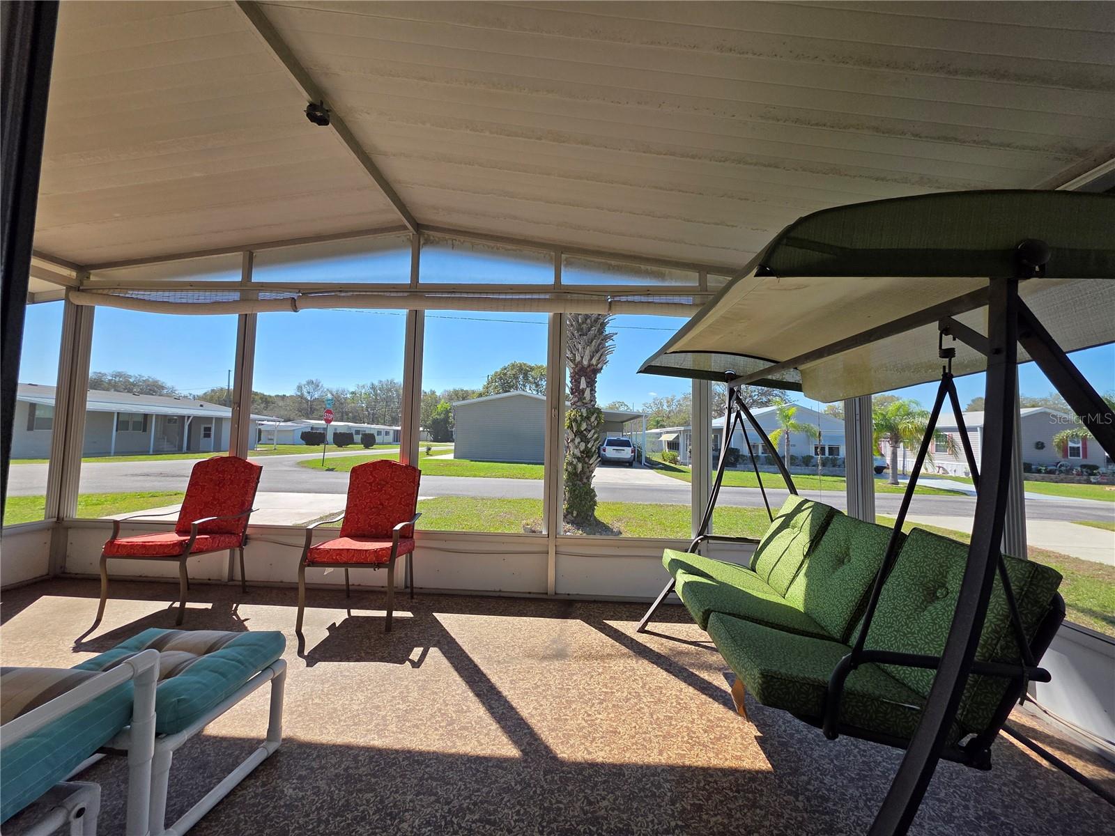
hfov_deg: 106.2
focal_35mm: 13
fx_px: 419
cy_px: 418
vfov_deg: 89.9
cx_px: 558
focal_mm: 2.2
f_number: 1.9
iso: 40
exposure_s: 1/1044
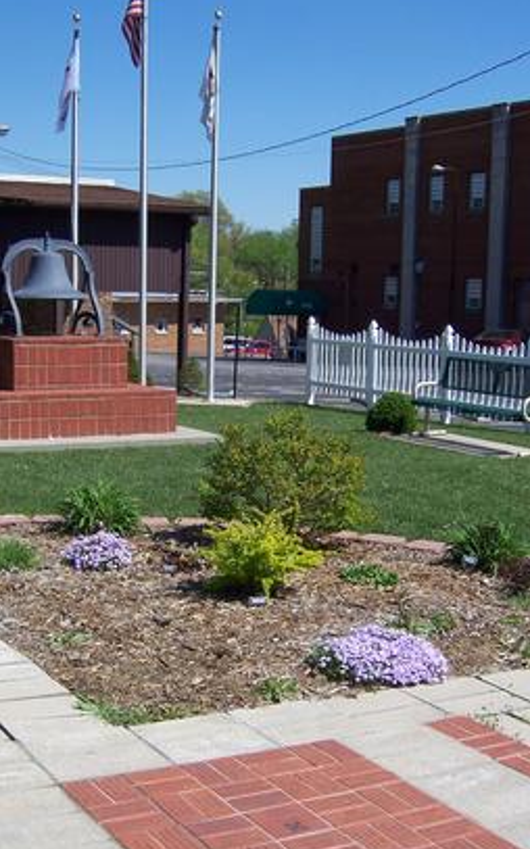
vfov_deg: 40.3
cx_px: 248
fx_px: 1157
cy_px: 445
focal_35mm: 50
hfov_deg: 25.8
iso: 80
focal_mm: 6.2
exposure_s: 1/640
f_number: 4.5
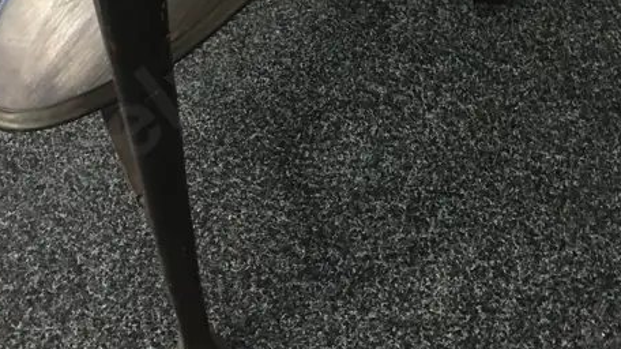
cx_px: 351
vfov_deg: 16.5
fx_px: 1169
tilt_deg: -47.6
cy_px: -34
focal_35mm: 71
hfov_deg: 29.7
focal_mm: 4.15
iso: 80
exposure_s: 1/10
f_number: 2.2
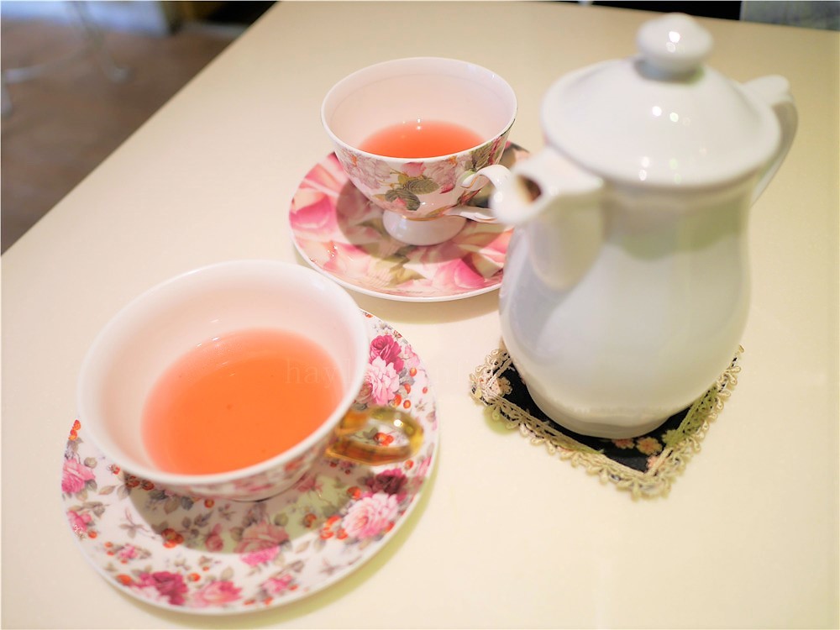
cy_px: 315
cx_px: 420
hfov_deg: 60.0
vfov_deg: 46.8
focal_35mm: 30
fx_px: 728
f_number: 1.8
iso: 200
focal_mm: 15
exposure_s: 1/125
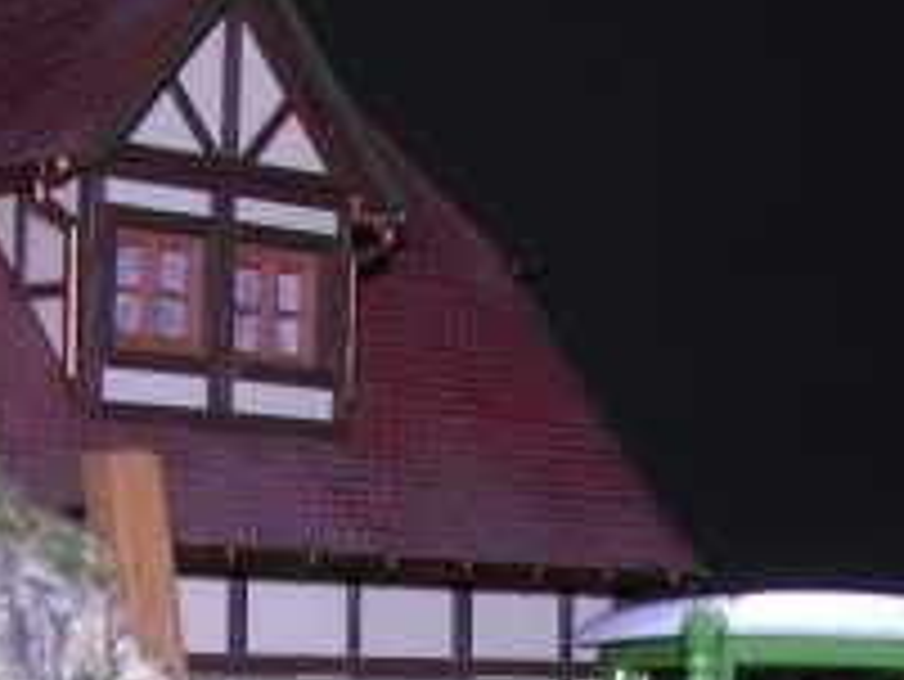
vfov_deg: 12.2
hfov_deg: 16.8
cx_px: 706
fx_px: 3031
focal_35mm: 116
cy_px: 1025
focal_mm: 5.8
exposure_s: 1/60.1
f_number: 5.6
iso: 100
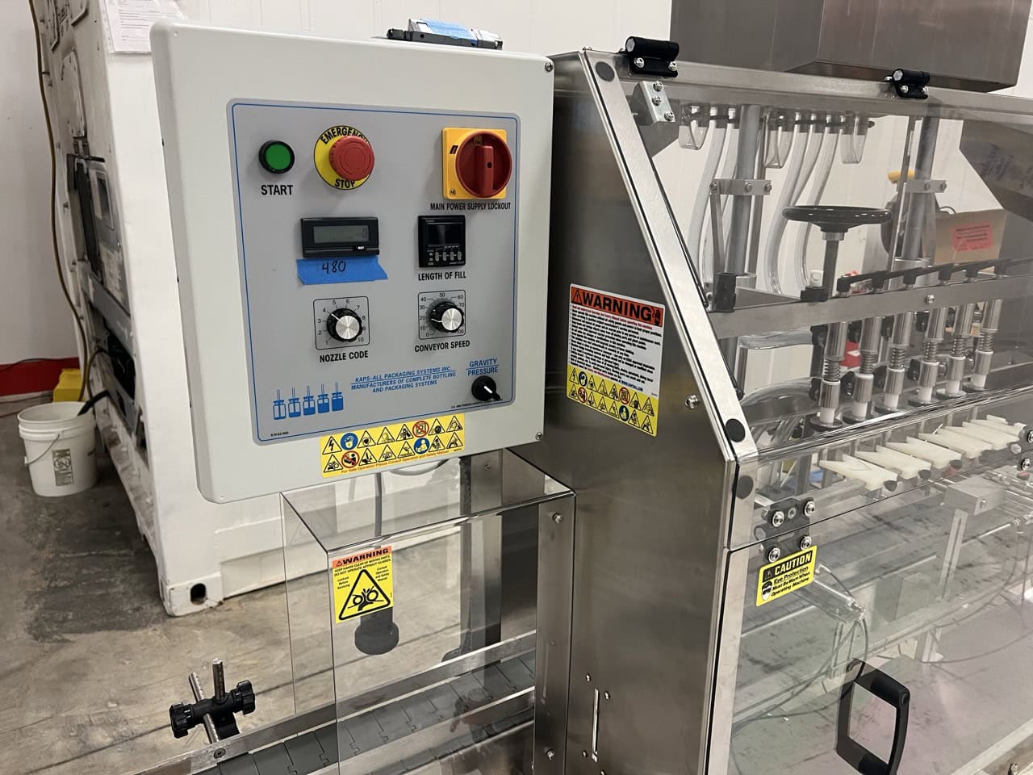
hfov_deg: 67.3
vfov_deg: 53.1
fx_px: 776
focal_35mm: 26
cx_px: 516
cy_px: 388
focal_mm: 5.7
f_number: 1.5
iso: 160
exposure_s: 1/60
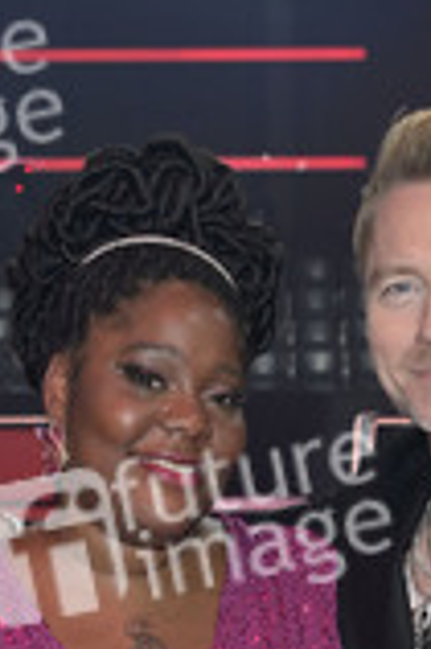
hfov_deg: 15.8
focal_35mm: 86
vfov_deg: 22.2
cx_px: 300
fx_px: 1548
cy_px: 735
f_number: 5
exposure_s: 1/200
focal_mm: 34
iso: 2500
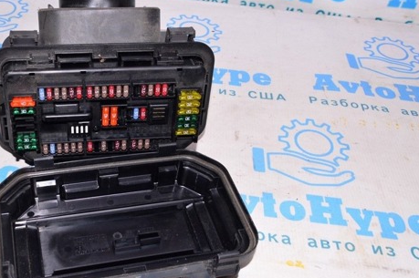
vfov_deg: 29.2
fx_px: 535
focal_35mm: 46
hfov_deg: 42.0
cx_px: 129
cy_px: 157
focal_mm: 22
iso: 1600
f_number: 8
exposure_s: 1/200
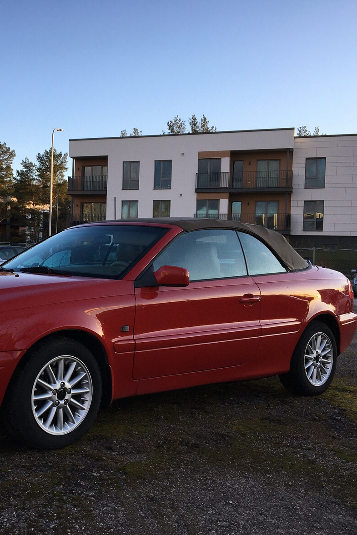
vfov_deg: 47.4
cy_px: 271
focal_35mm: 41
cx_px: 56
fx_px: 610
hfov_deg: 31.5
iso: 25
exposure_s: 1/427
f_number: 2.2
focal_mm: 4.15
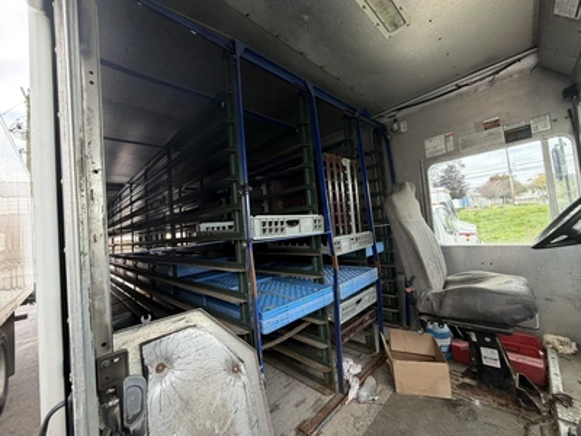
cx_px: 290
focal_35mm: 14
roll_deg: +4.9
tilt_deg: +4.9
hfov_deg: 102.1
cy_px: 218
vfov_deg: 85.7
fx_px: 235
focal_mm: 2.22
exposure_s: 1/121
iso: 200
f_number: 2.2
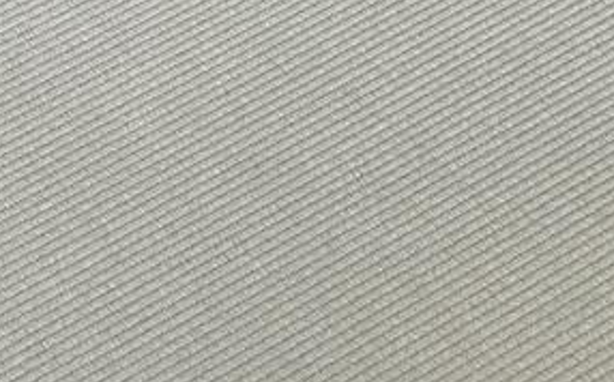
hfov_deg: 10.7
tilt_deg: -46.3
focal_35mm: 193
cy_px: 281
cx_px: -107
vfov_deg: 6.8
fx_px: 3226
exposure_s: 1/122
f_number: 2
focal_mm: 6
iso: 80
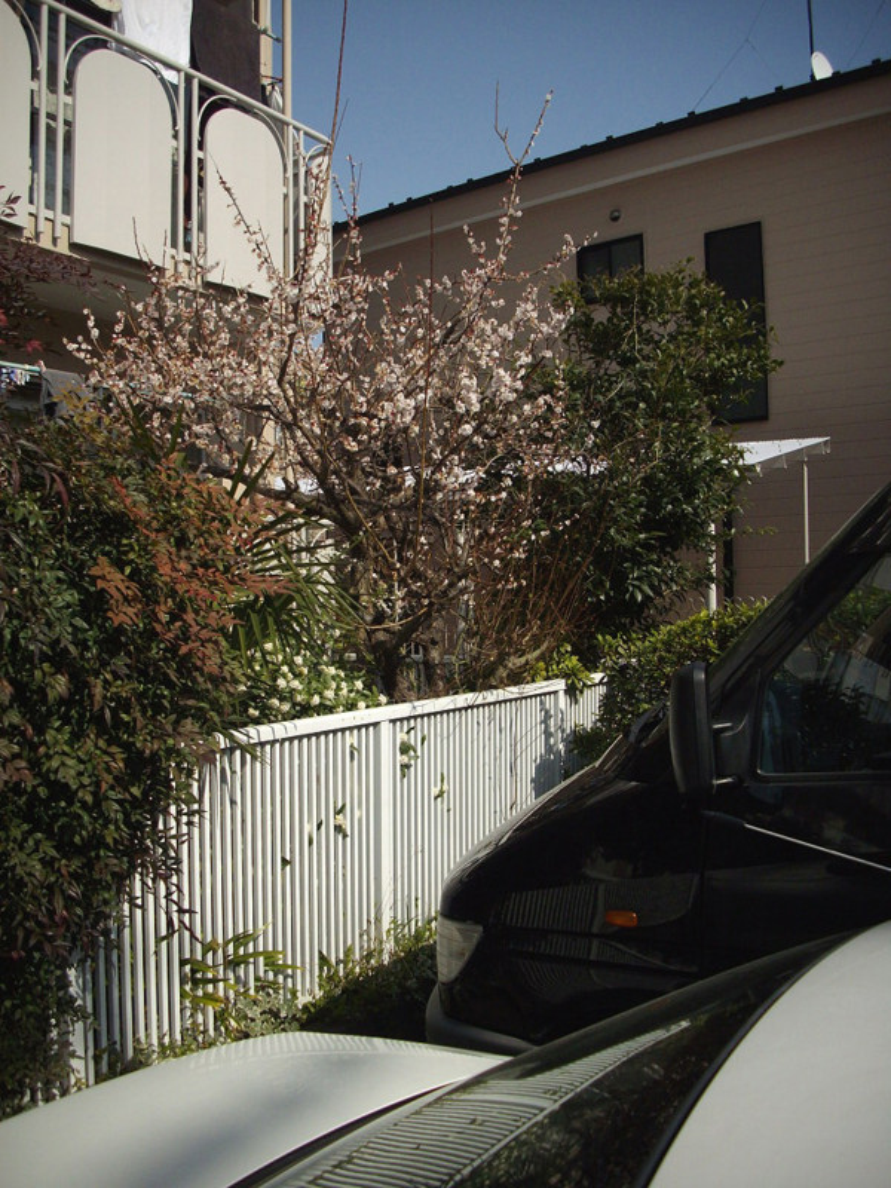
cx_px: 446
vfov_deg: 50.1
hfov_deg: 38.7
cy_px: 594
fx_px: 1270
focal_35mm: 37
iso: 80
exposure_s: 1/500
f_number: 5.6
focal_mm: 6.2
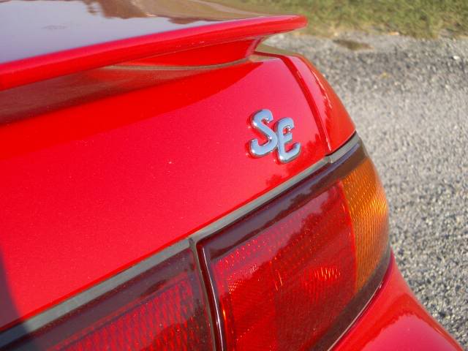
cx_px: 234
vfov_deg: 19.9
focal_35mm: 74
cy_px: 176
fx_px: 1000
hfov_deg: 26.3
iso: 50
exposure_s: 1/400
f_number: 3.9
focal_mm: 12.2
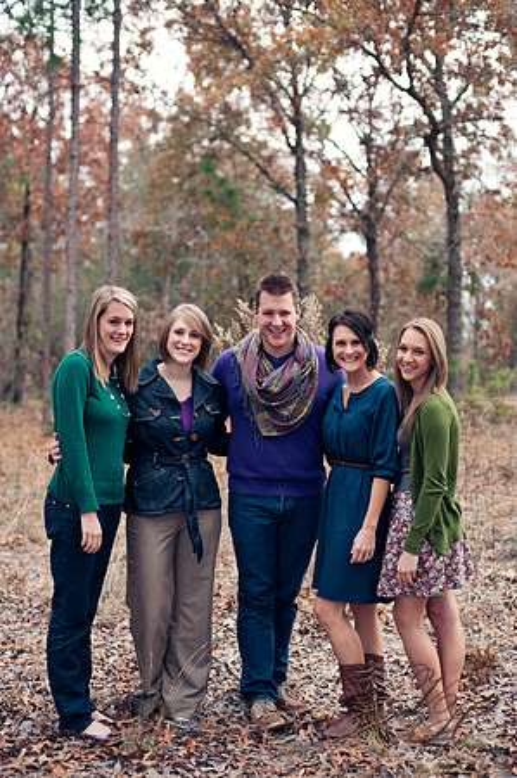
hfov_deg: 26.9
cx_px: 258
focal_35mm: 50
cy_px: 389
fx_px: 1079
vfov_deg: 39.6
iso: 200
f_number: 2.5
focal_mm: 50
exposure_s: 1/80
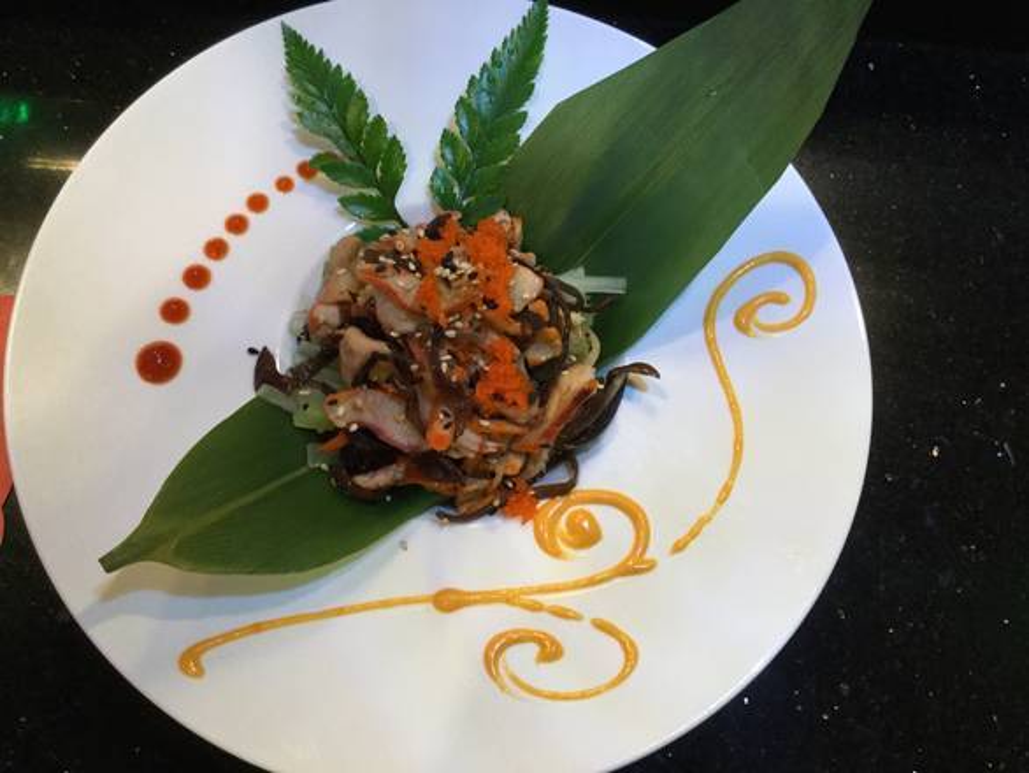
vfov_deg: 45.5
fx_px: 922
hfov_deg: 58.3
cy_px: 386
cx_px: 514
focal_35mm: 31
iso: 125
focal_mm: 3.3
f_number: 2.4
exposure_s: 1/30
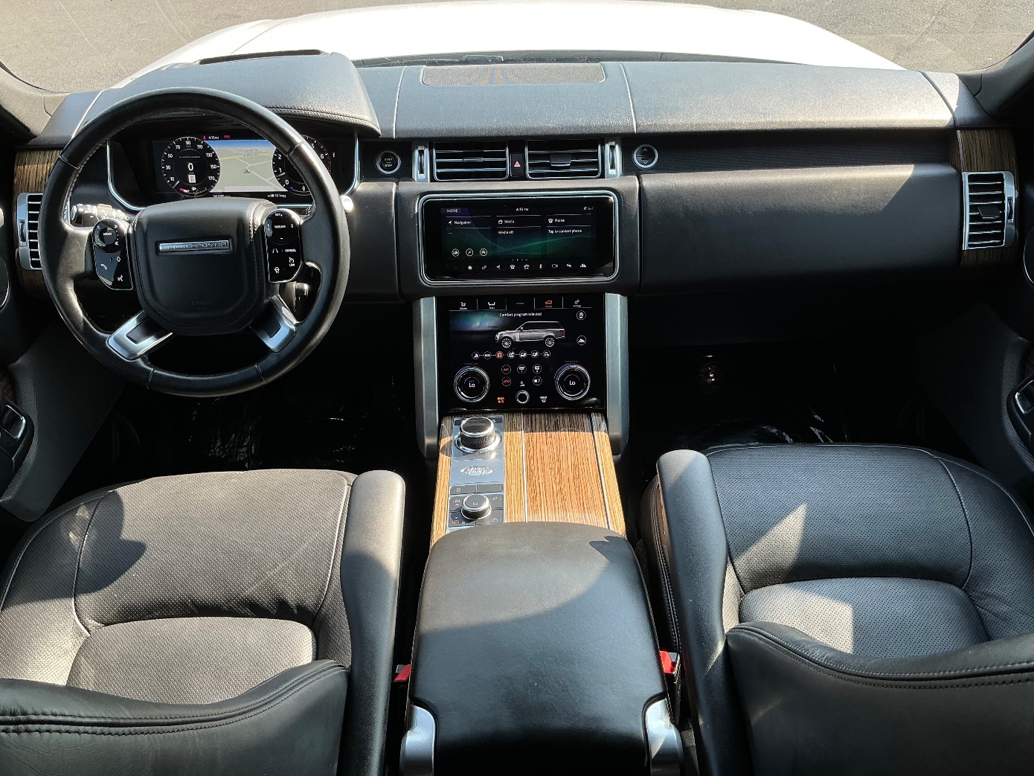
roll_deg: +1.0
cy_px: 400
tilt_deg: -39.8
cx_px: 517
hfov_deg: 61.7
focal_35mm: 29
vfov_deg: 48.2
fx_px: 866
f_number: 1.8
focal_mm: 3
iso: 32
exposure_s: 1/122
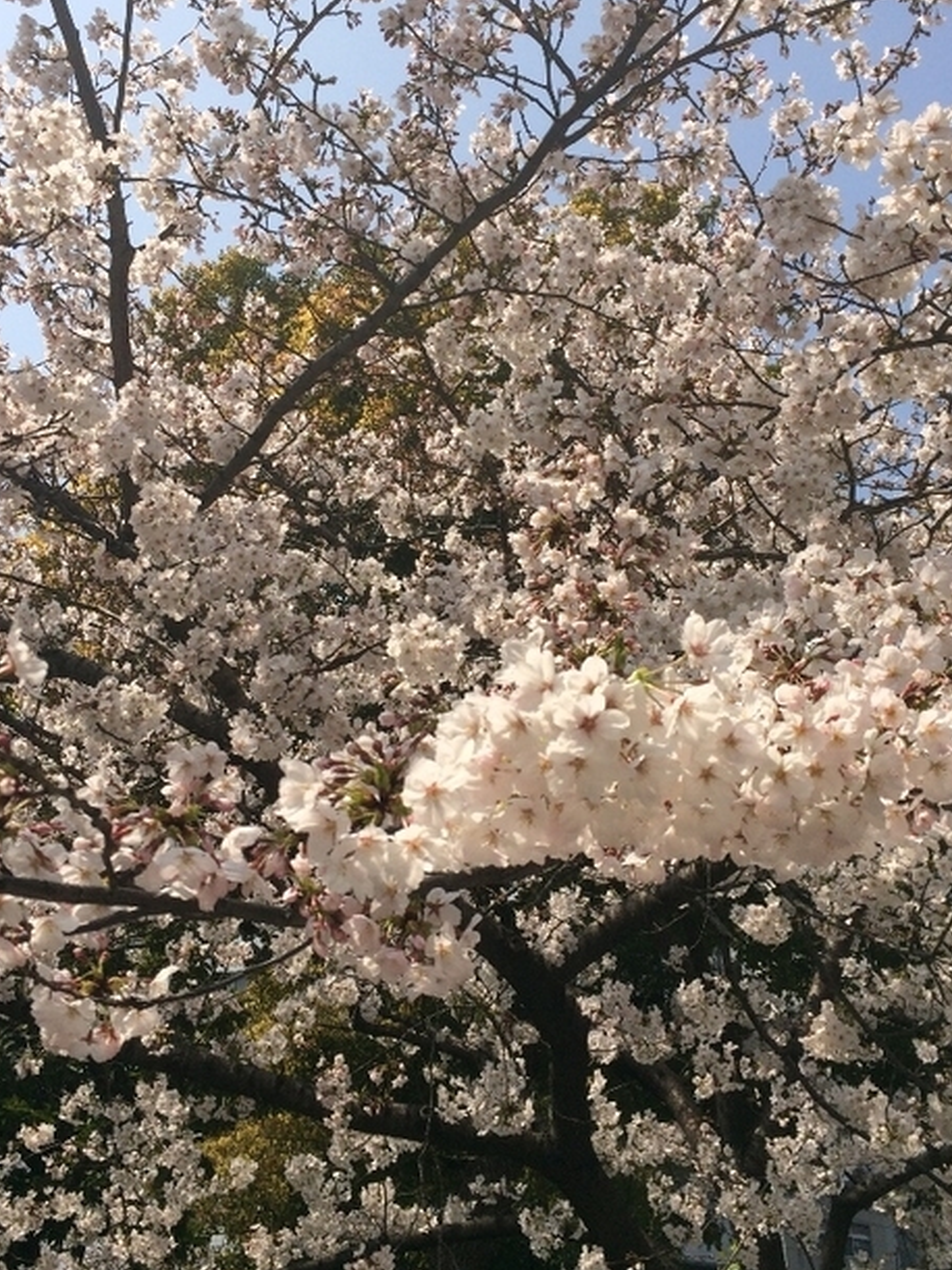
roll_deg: -0.6
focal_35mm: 38
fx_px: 1394
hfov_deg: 37.7
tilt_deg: +36.3
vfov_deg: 48.9
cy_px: 590
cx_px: 459
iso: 32
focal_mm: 4.15
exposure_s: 1/3165
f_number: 2.2
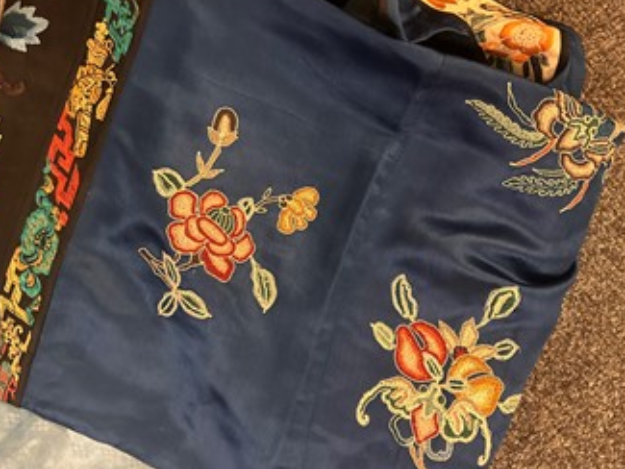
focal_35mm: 32
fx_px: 578
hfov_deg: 56.6
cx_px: 358
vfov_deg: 44.1
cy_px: 204
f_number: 1.5
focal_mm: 5.7
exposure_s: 1/33
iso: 400
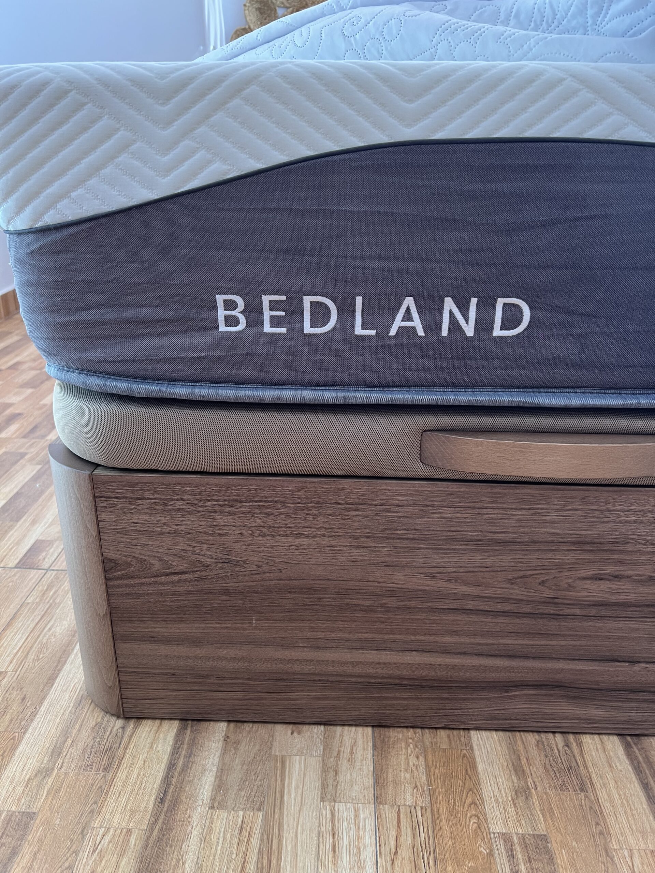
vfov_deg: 67.3
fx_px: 656
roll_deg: -0.8
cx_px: 328
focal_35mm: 26
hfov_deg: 53.1
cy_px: 436
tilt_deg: -21.8
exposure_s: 1/60
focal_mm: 5.7
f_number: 1.5
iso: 160
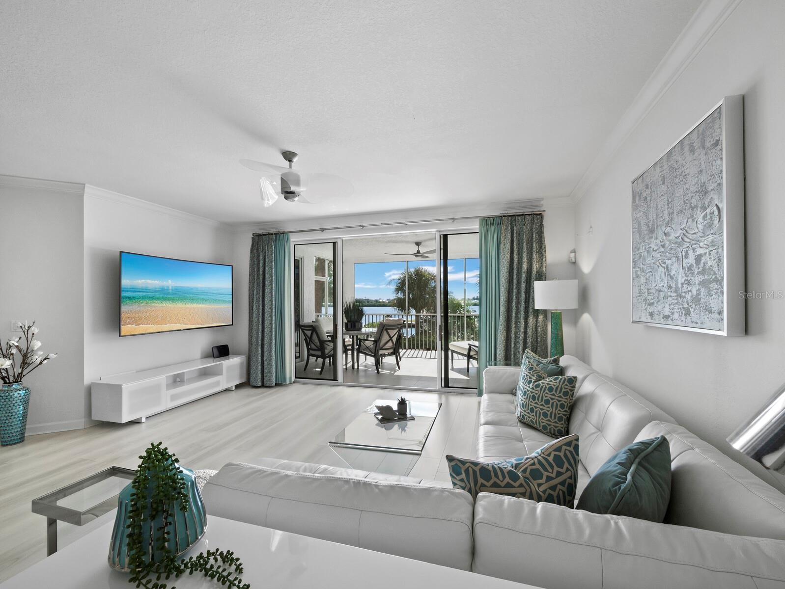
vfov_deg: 85.7
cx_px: 392
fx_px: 318
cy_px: 294
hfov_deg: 102.0
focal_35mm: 14
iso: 400
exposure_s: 1/13
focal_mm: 7
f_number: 11
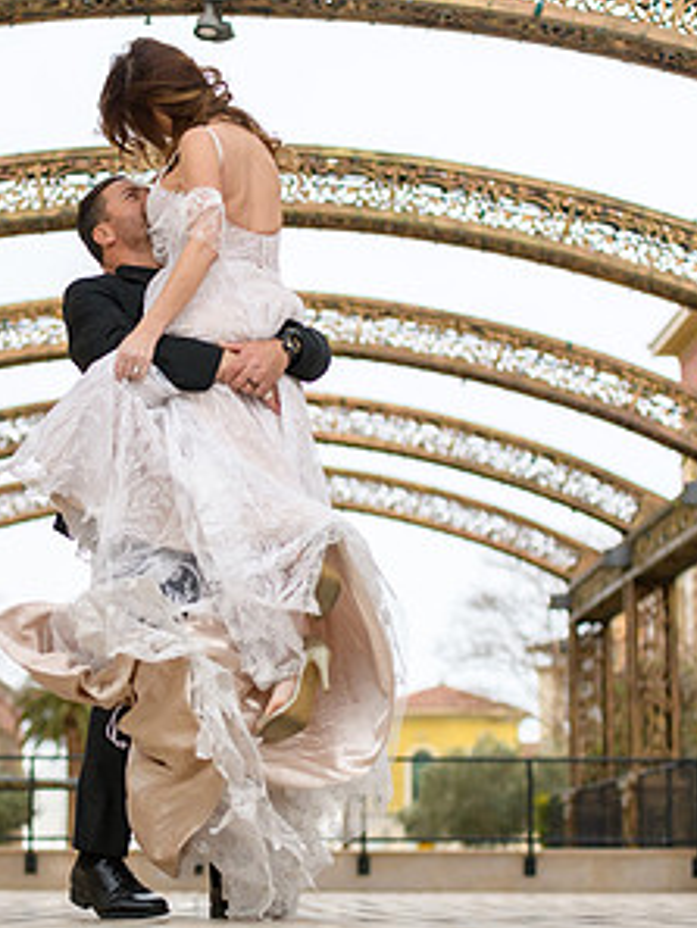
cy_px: 456
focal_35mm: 102
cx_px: 241
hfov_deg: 14.5
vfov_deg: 19.3
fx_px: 2736
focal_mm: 70
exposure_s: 1/3200
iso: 400
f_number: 2.8
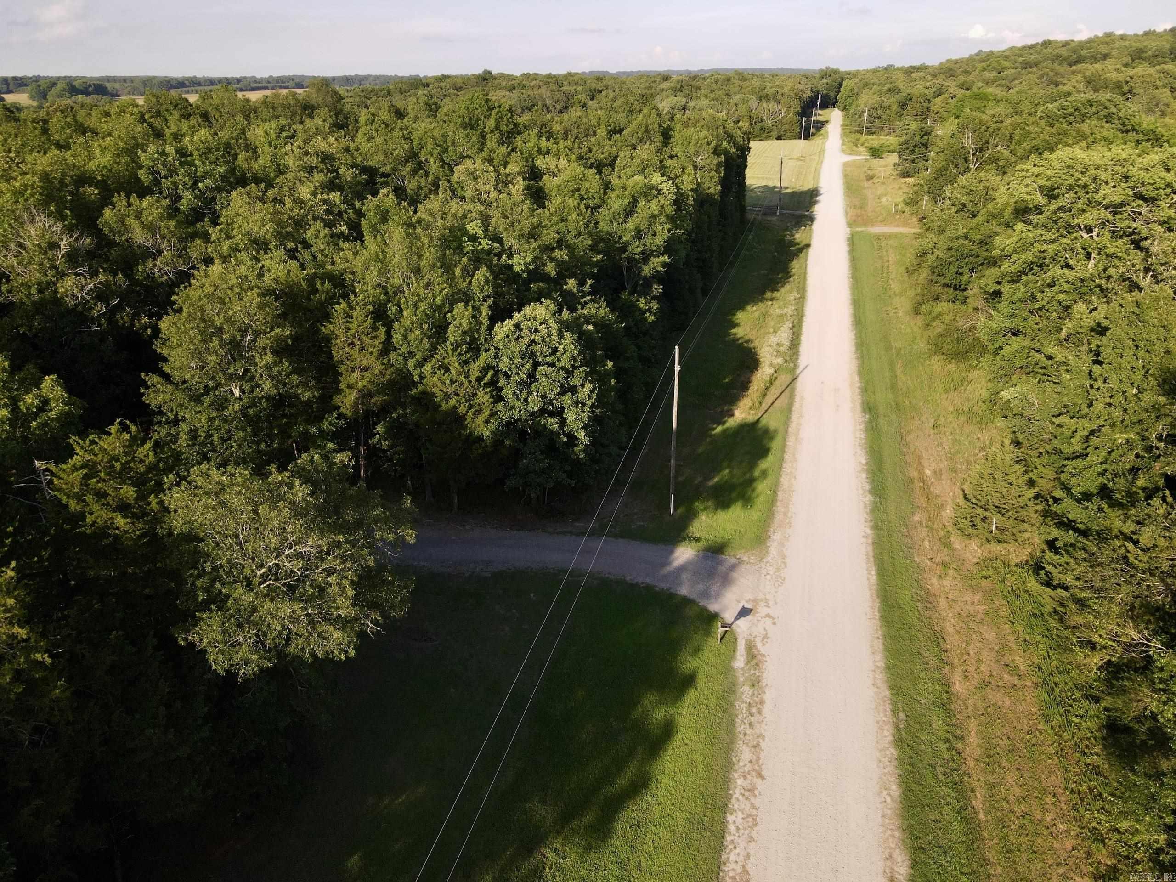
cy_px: 441
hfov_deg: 71.6
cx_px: 588
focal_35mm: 24
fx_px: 815
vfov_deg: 56.8
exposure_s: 1/15
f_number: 2.8
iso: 320
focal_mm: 4.5
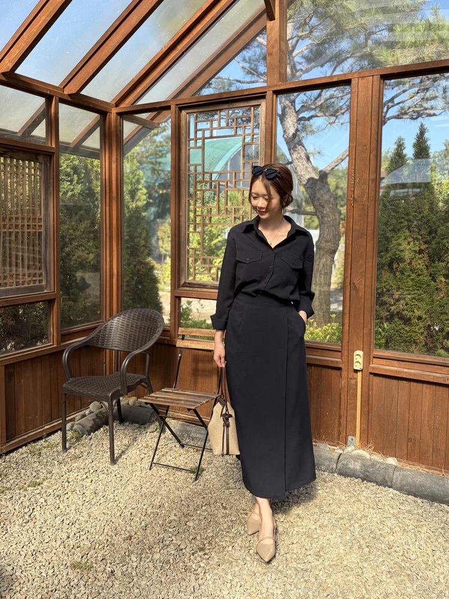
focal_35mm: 26
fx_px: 450
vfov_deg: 67.3
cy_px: 300
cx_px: 224
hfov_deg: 53.1
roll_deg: -0.8
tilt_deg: -3.2
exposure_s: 1/1217
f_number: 1.6
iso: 50
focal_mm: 5.96
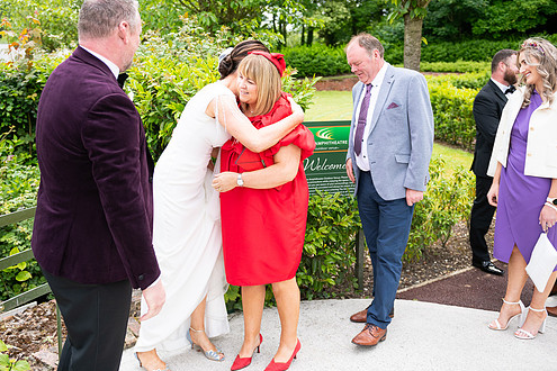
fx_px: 526
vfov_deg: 38.8
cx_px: 252
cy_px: 158
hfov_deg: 55.7
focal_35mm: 34
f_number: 3.5
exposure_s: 1/1250
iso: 250
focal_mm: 29
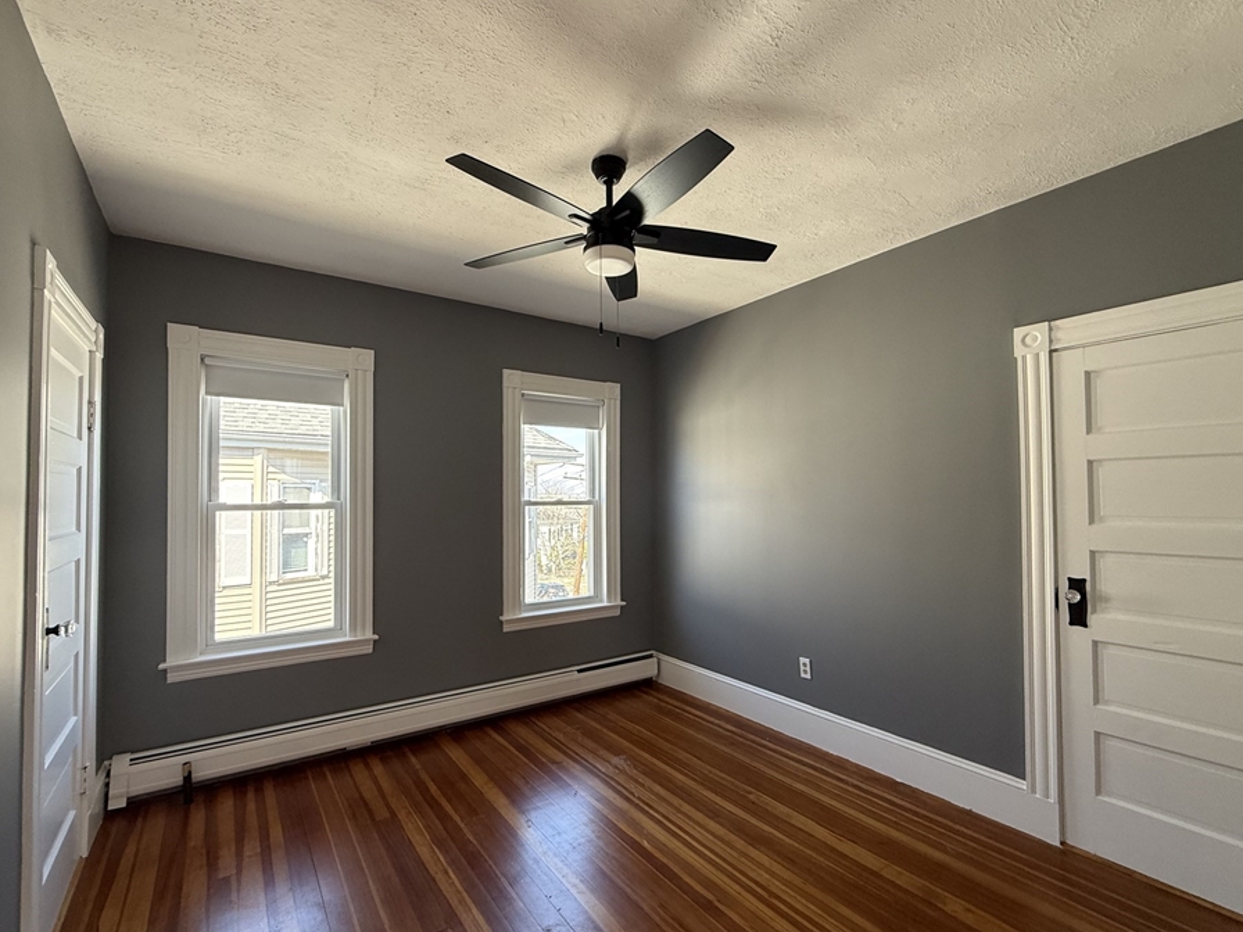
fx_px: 575
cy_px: 483
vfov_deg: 78.1
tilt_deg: +1.5
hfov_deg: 94.5
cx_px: 620
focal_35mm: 16
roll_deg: +0.7
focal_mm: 2.22
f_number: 2.2
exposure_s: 1/99
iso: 160
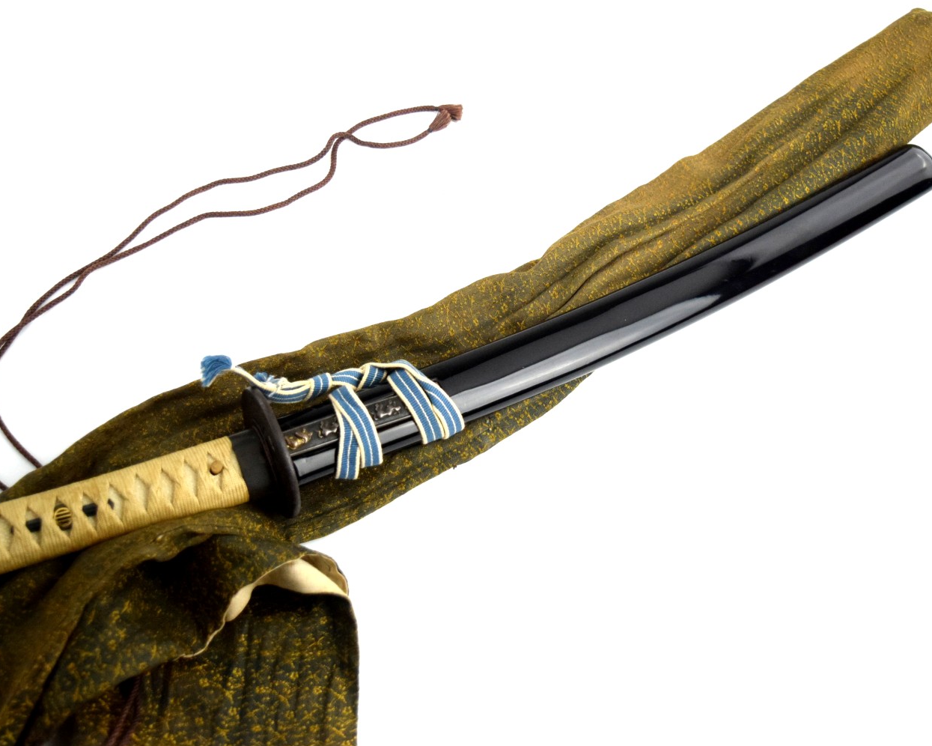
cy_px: 373
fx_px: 1214
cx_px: 442
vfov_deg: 34.2
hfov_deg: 42.0
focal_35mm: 44
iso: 1600
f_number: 4
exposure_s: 1/3200
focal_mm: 26
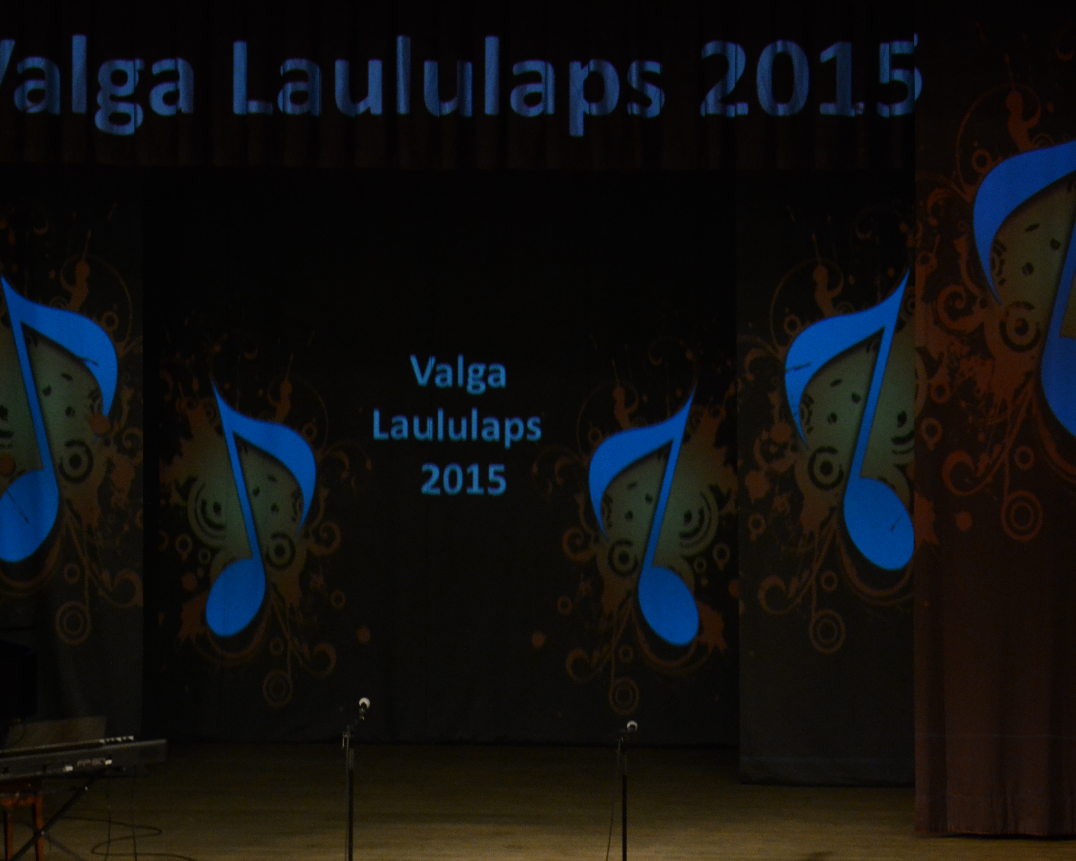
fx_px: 3535
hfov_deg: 17.3
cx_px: 459
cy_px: 451
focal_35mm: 111
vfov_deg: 13.9
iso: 1600
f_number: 4.2
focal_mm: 62
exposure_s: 1/50
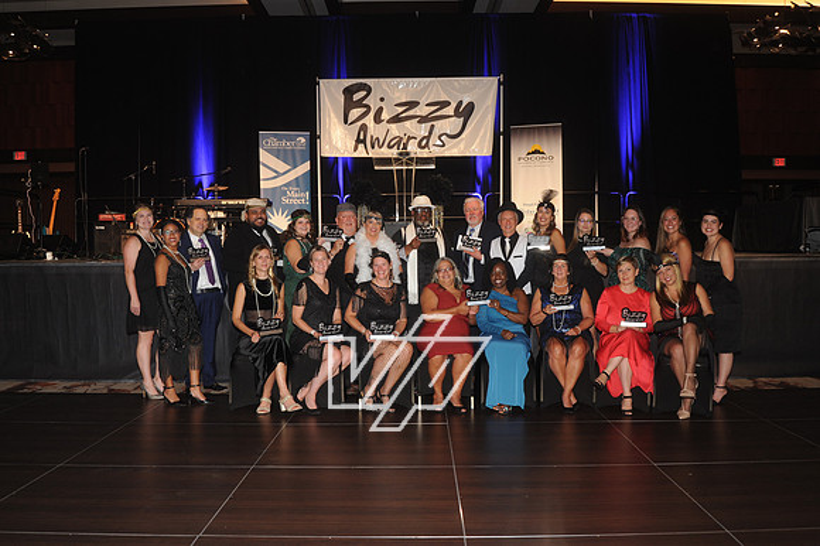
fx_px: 797
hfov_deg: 54.5
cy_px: 273
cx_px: 410
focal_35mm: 35
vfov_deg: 37.8
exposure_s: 1/40
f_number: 6.3
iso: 640
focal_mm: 35
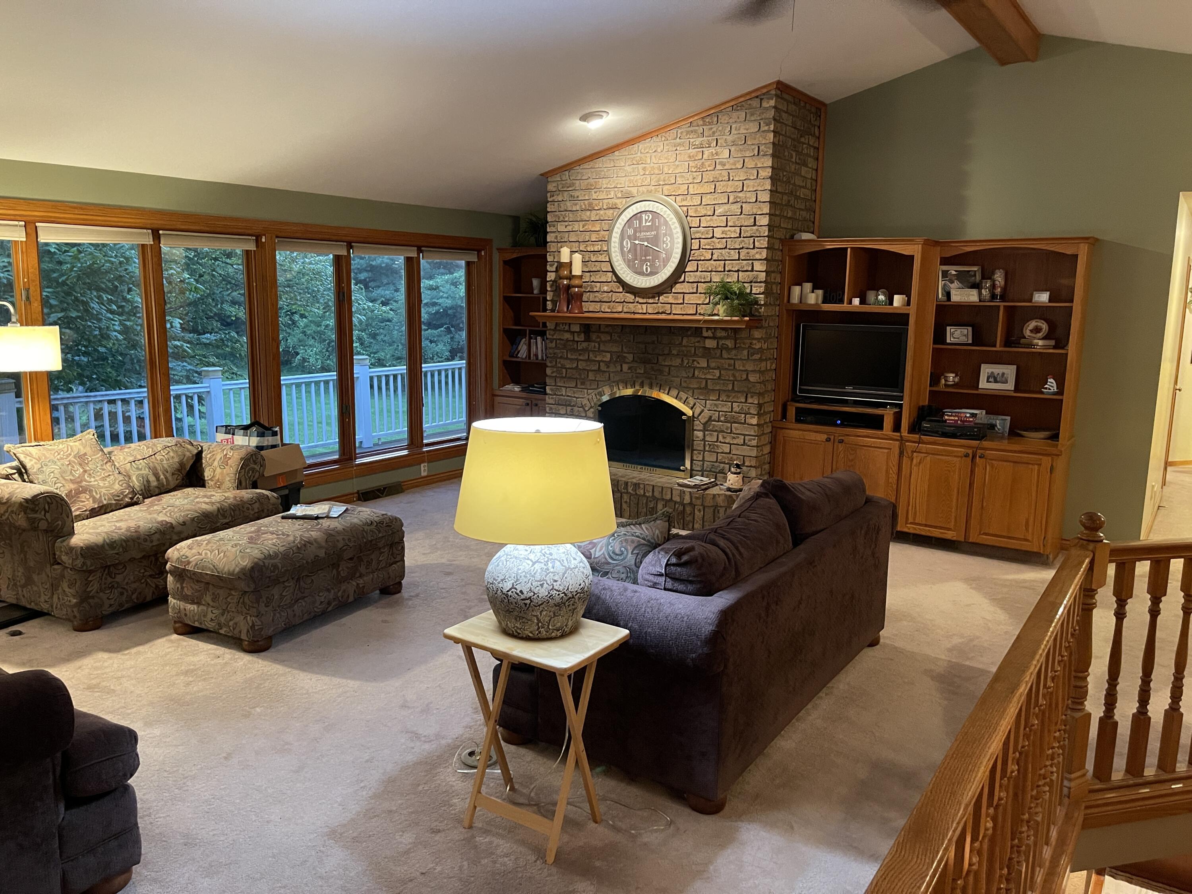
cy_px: 447
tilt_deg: -10.1
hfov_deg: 69.4
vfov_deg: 54.9
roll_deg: -1.5
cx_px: 596
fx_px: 861
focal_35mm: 25
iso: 500
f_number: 1.6
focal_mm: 5.1
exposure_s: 1/40
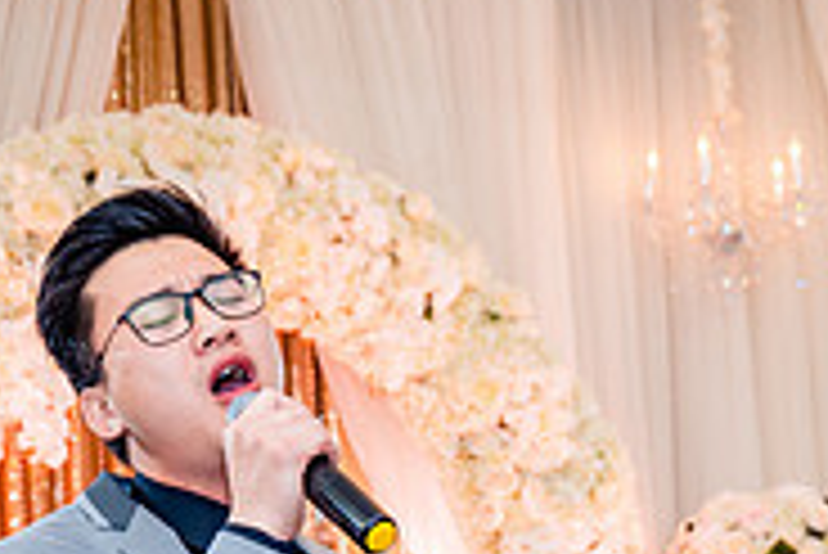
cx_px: 715
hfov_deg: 20.5
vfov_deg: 13.5
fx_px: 2256
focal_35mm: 98
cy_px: 700
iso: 640
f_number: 3.5
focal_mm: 28
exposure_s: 1/160
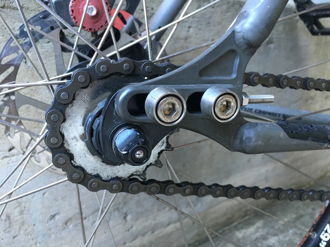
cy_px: 124
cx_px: 165
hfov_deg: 61.7
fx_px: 276
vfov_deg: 48.2
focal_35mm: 29
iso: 100
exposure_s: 1/30
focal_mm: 4.15
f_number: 2.2
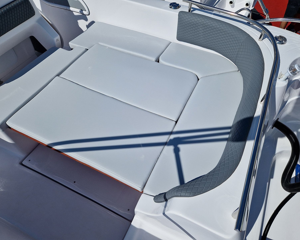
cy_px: 120
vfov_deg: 58.8
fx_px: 213
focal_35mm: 24
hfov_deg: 70.2
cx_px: 160
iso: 50
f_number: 1.8
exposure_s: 1/6224
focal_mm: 5.4
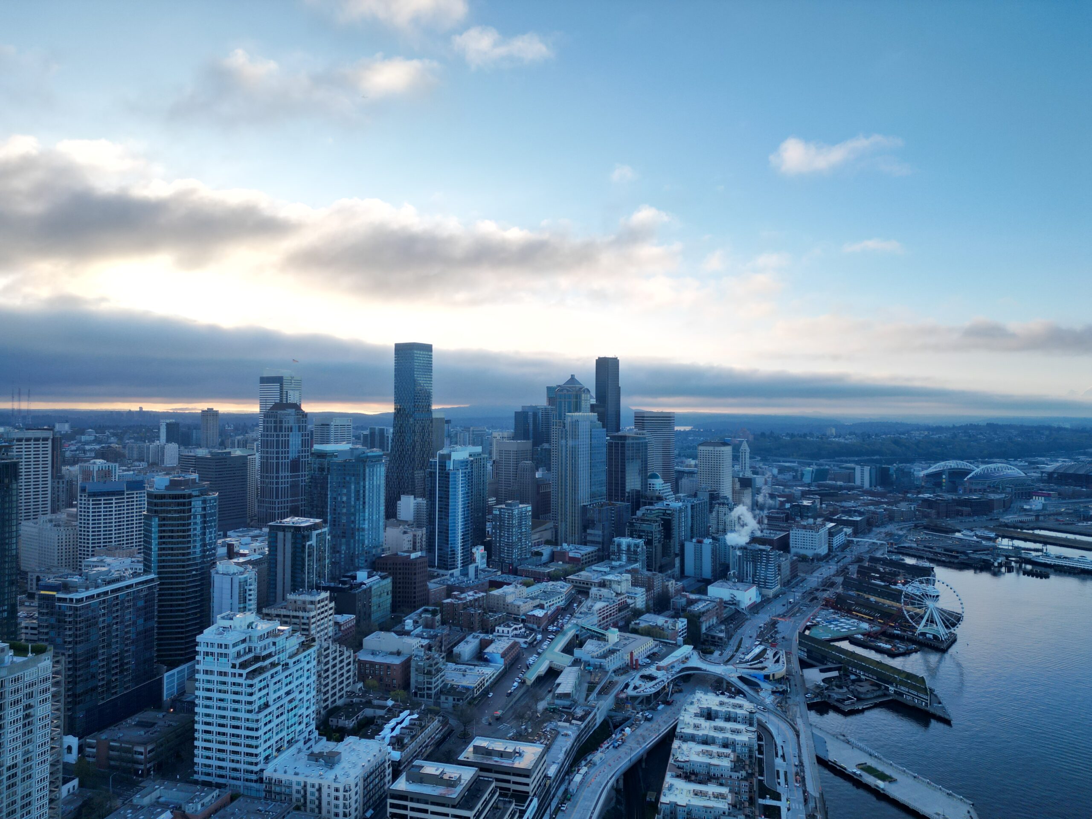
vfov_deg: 56.8
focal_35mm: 24
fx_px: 757
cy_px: 410
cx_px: 546
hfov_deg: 71.6
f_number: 1.7
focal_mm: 6.72
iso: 100
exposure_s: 1/1250
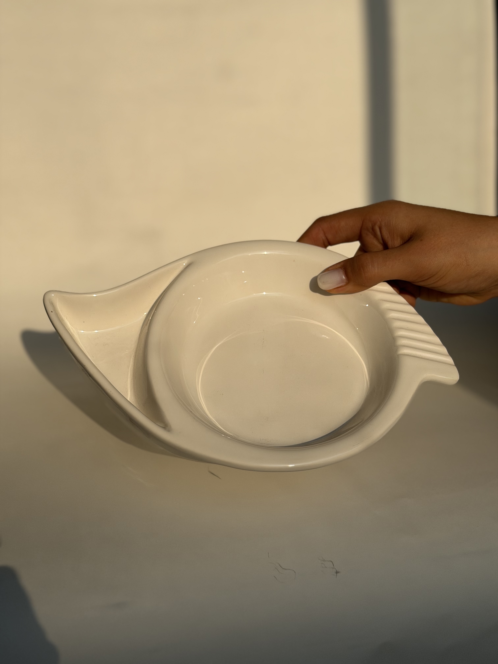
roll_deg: +0.0
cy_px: 332
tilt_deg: -14.3
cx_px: 249
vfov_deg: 39.7
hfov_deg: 30.3
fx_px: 921
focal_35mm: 48
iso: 64
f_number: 1.78
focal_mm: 6.76
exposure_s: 1/7874
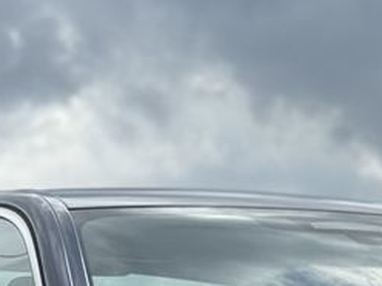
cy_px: 503
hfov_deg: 8.4
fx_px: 2560
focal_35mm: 232
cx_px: 508
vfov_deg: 6.3
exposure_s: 1/4587
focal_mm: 6.76
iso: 64
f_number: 1.78
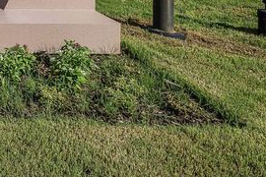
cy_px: -124
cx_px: -178
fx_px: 421
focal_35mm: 57
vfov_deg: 19.2
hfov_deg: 23.6
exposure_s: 1/320
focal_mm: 15
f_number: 10
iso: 100
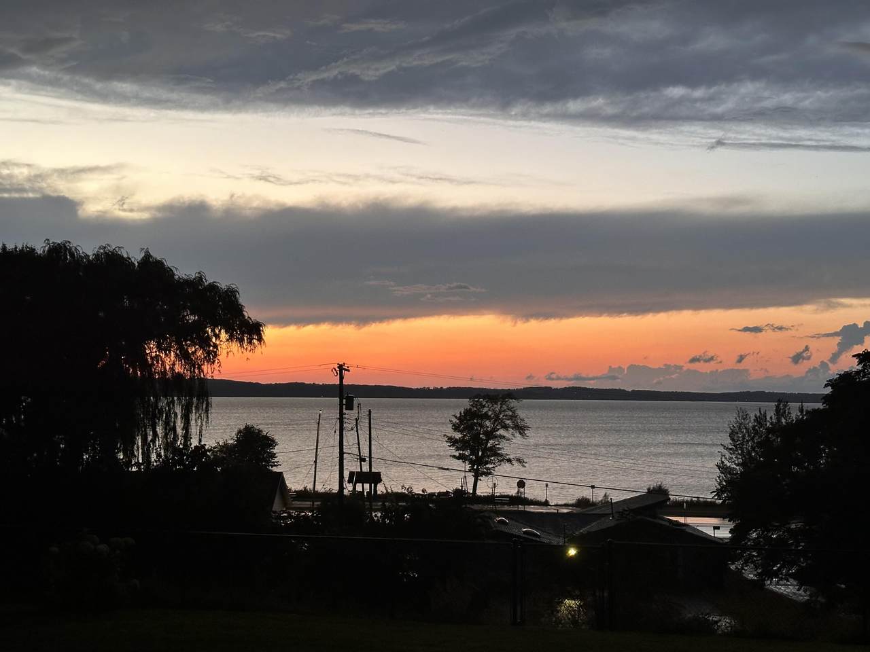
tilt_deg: +3.2
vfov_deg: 30.3
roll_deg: -1.3
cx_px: 435
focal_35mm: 48
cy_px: 326
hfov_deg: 39.7
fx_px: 1206
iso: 200
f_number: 1.78
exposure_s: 1/60
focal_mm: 6.86
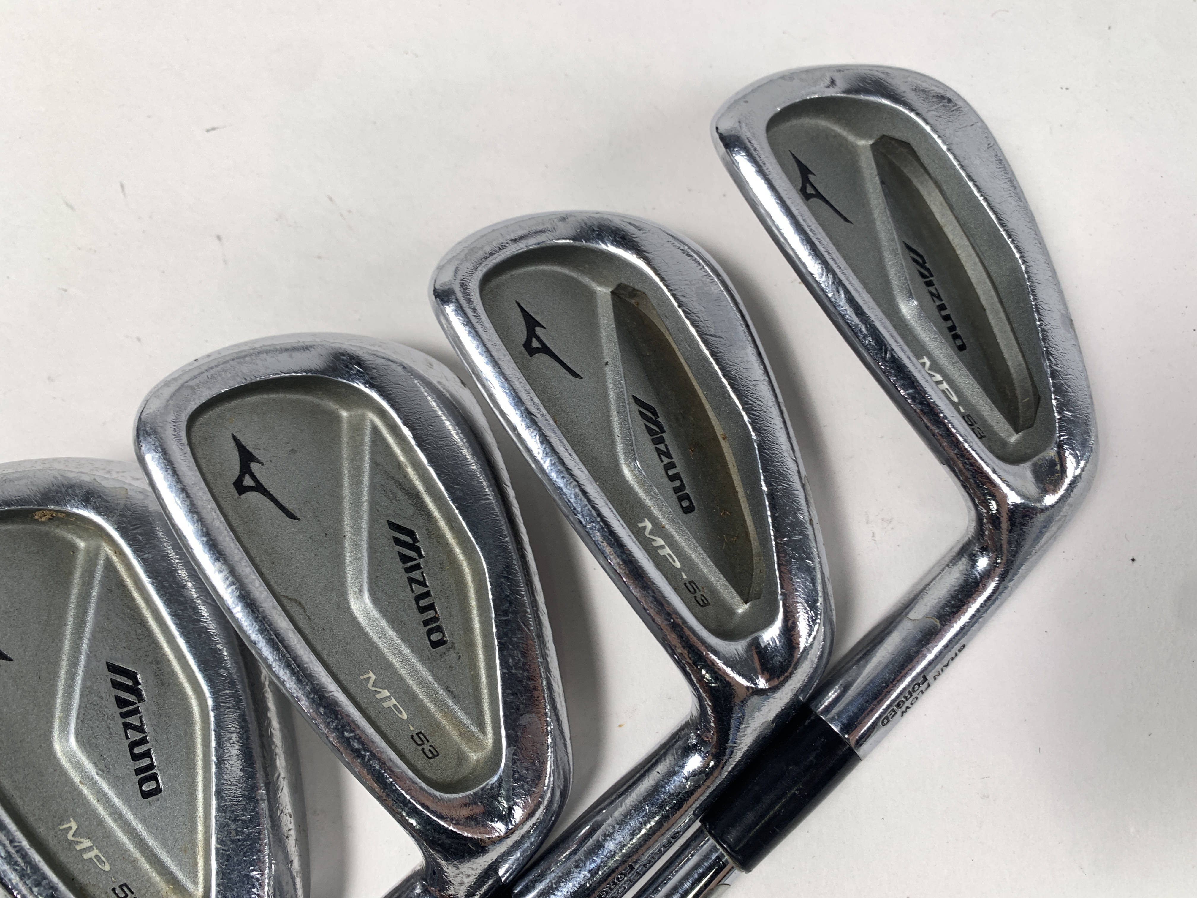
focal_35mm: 26
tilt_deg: -78.3
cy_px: 449
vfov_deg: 53.1
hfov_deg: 67.3
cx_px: 598
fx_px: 899
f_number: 1.8
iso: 25
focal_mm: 4.25
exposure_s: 1/120
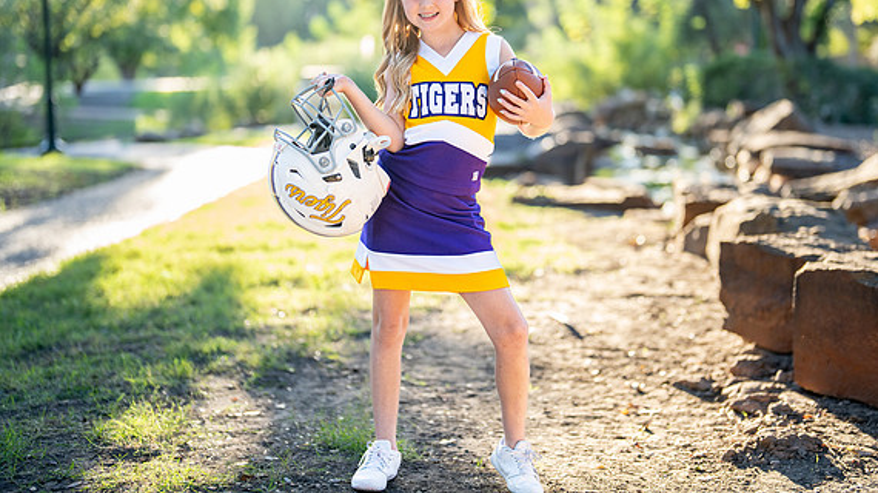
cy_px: 158
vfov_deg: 19.0
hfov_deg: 33.3
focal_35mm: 63
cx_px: 465
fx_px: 1466
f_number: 1.2
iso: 250
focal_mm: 50
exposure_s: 1/800
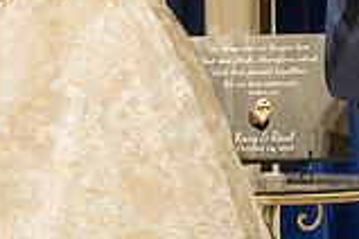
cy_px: -82
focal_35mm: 459
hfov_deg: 4.5
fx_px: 4577
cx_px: 265
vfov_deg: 3.0
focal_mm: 105
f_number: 4
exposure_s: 1/200
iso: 2500
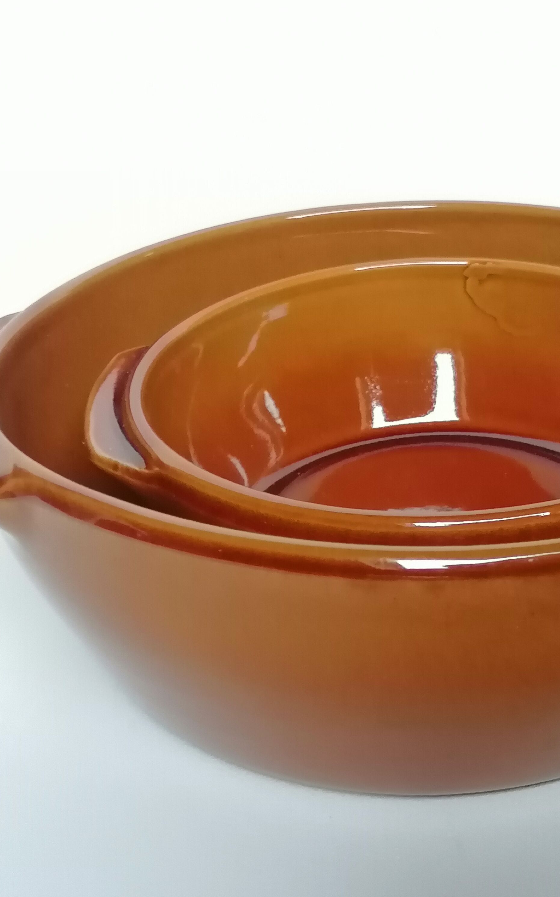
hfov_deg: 21.0
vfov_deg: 33.5
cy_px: 448
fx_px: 1490
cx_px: 461
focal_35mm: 61
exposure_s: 1/25
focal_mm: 4.75
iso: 500
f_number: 1.8
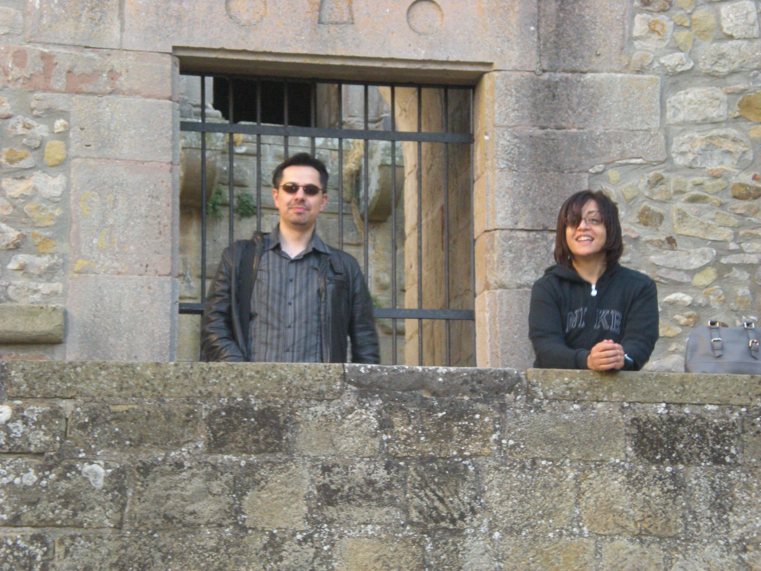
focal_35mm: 105
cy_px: 286
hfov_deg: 18.7
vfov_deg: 14.1
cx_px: 380
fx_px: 2308
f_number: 5.7
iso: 304
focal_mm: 17.3
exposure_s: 1/60
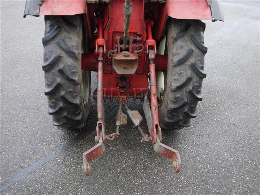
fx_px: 271
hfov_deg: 51.3
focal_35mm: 36
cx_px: 130
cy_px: 98
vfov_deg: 39.7
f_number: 4
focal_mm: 18
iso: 160
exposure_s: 1/60
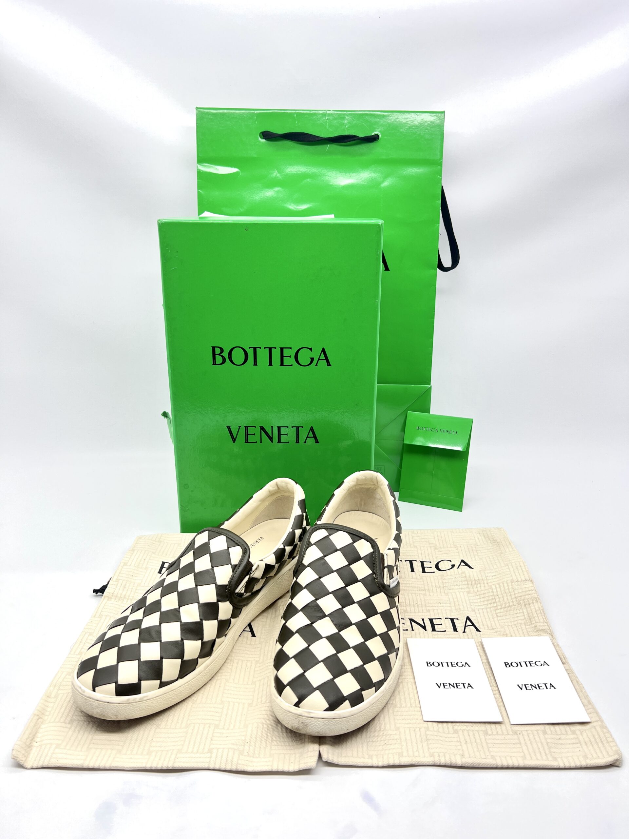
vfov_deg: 67.3
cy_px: 420
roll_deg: -0.6
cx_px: 314
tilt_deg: -17.7
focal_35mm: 26
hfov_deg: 53.1
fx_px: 630
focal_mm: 5.7
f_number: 1.5
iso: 32
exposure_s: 1/100
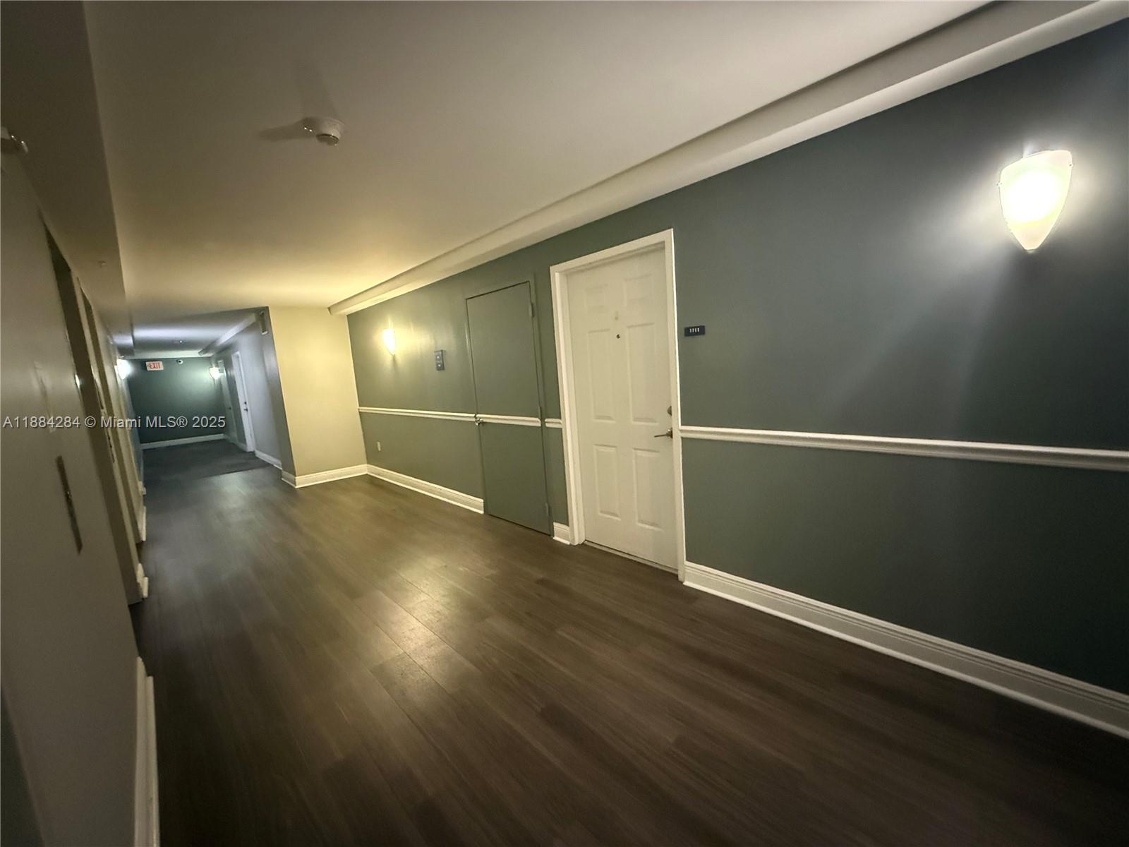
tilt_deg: -7.2
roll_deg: +4.0
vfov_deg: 85.7
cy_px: 424
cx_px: 564
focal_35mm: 14
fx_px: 457
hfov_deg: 102.1
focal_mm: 2.22
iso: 1250
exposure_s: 1/40
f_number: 2.2
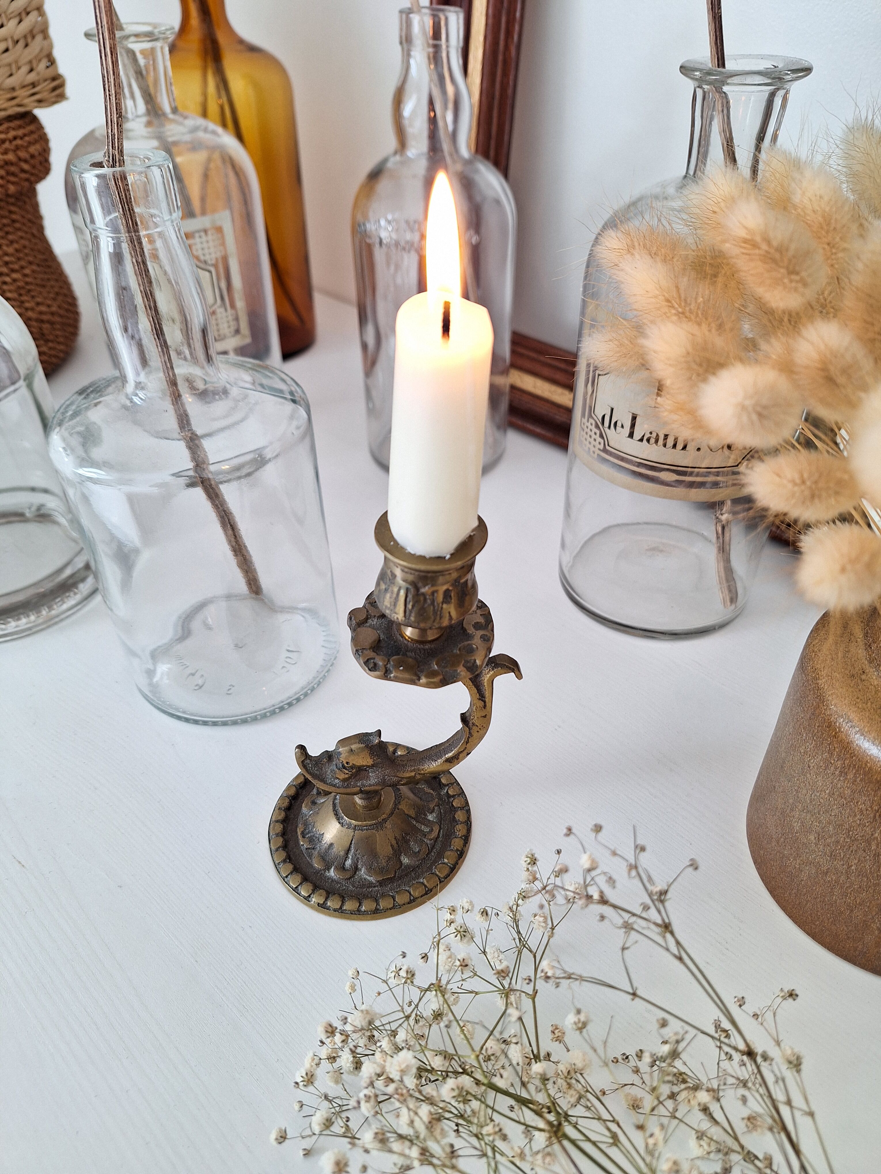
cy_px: 587
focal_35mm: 23
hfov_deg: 58.9
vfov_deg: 73.9
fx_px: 780
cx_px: 440
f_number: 1.8
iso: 64
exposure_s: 1/60
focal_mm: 5.54
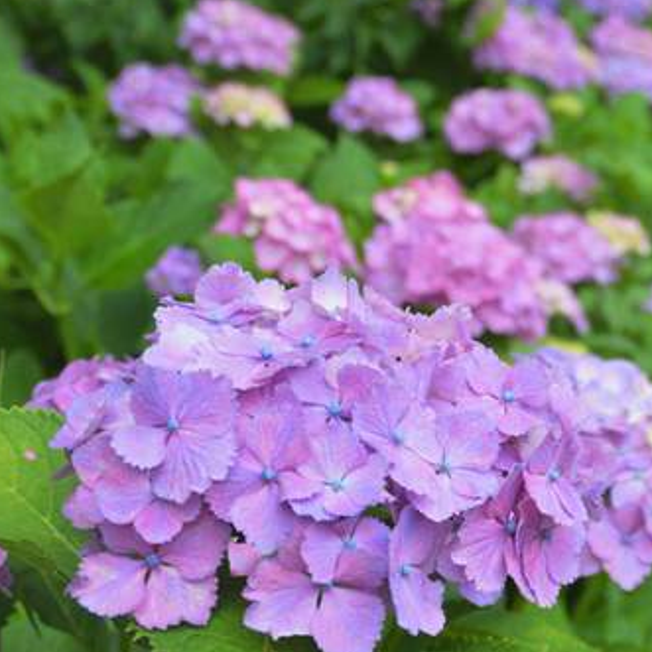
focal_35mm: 69
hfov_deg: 24.2
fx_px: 1470
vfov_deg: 25.0
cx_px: 609
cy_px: 299
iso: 400
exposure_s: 1/100
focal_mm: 28
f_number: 5.6
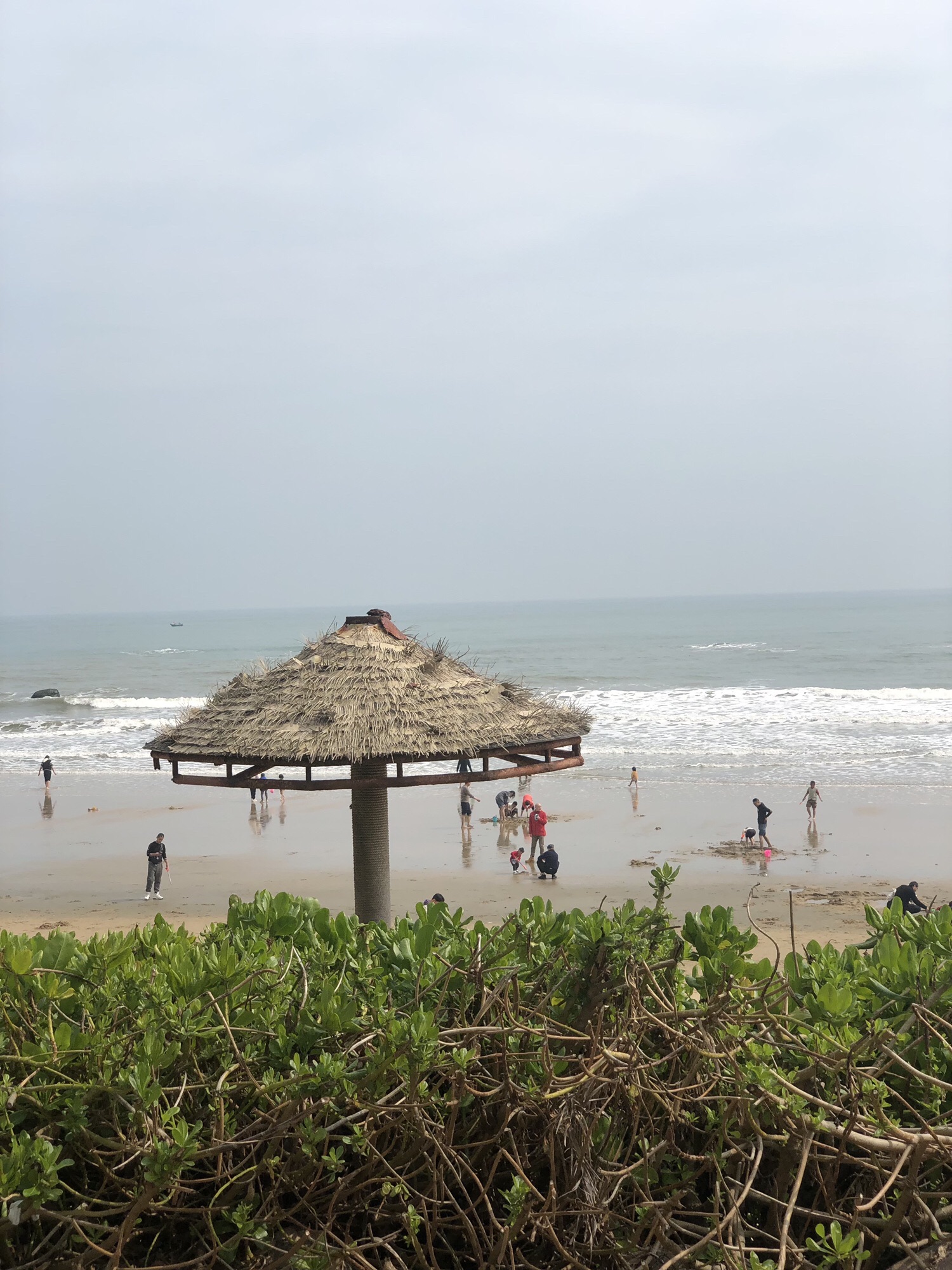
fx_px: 1907
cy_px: 635
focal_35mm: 52
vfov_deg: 36.8
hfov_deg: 28.0
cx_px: 476
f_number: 2.4
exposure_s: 1/2288
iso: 16
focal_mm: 6
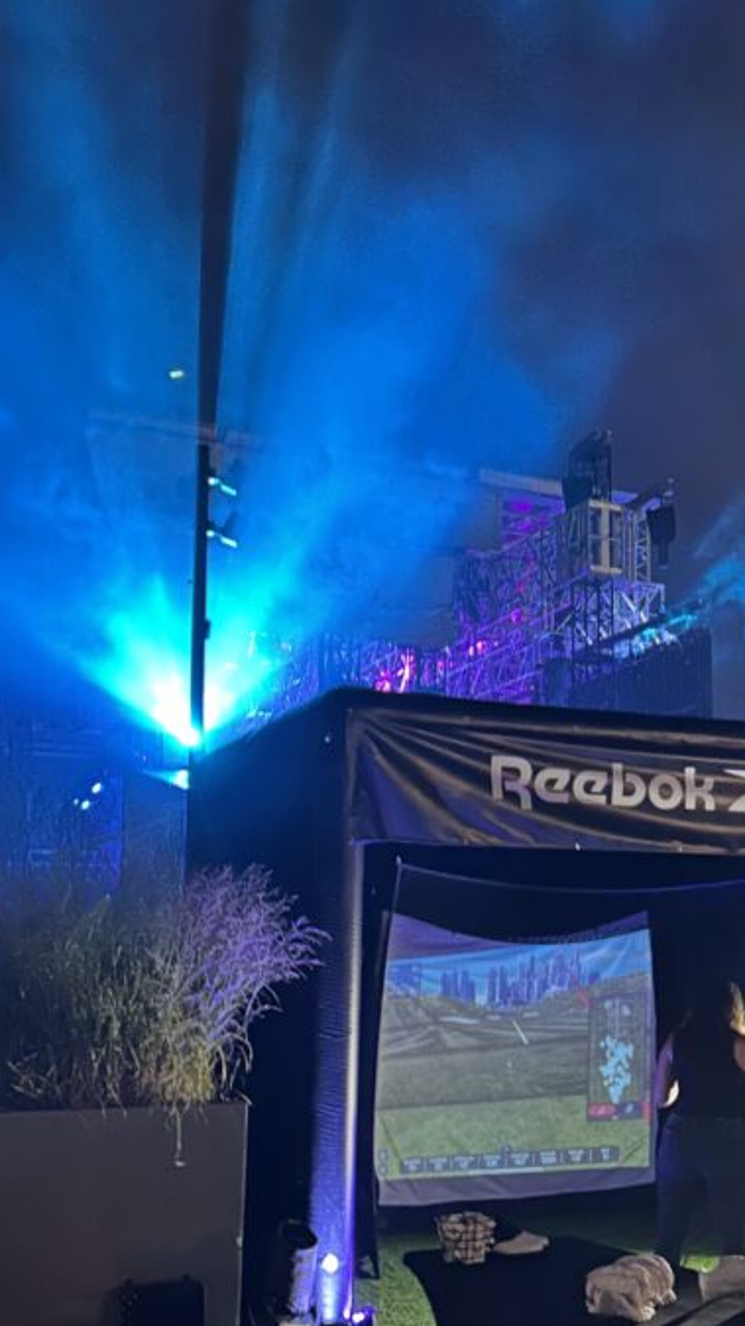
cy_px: 725
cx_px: 572
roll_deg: -0.7
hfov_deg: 27.2
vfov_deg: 47.3
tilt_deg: +8.9
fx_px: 1512
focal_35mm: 43
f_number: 1.5
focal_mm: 5.7
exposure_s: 1/19
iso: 1000
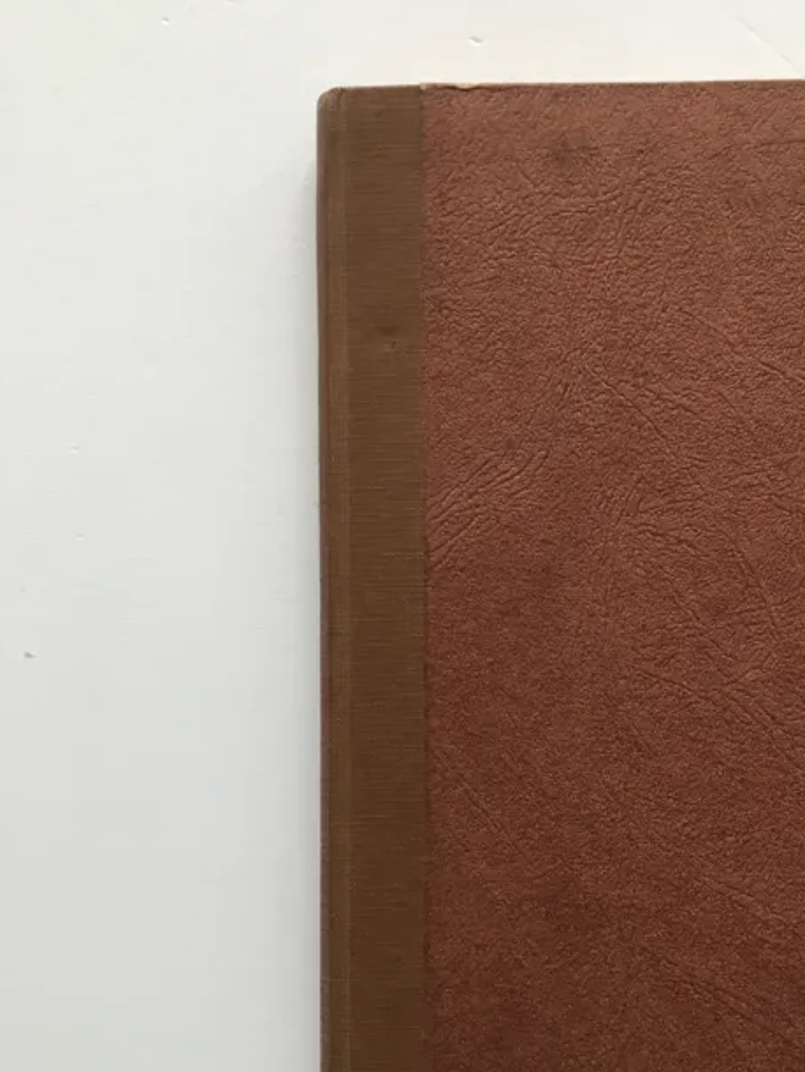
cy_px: 659
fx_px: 1456
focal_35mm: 47
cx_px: 664
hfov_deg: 30.0
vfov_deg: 40.2
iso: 32
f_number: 1.8
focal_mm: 3.99
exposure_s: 1/100
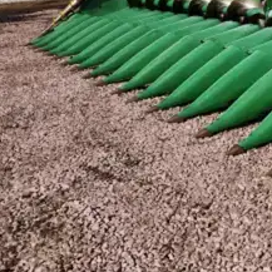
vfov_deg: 28.4
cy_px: 86
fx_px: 533
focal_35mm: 60
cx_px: 389
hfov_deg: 23.7
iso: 20
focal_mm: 5.4
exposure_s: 1/3464
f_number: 1.8
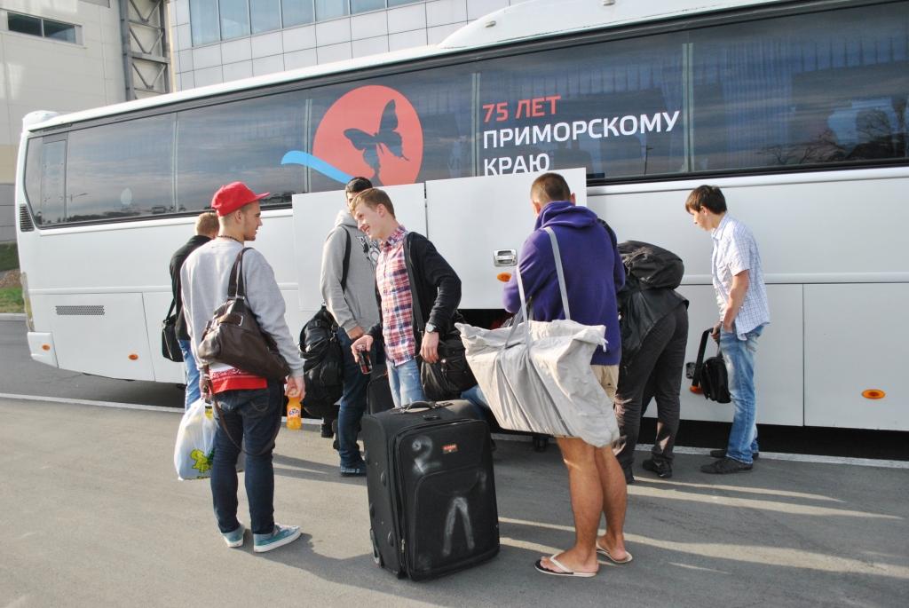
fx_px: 758
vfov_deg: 43.7
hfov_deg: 61.9
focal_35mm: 30
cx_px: 454
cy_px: 304
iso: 400
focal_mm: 20
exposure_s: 1/1000
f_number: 4.5
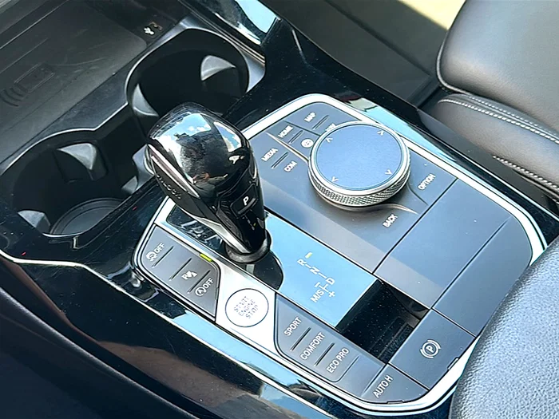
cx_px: 280
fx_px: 662
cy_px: 210
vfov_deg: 35.1
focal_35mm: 41
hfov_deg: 45.8
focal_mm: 6.86
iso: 64
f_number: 1.78
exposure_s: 1/56
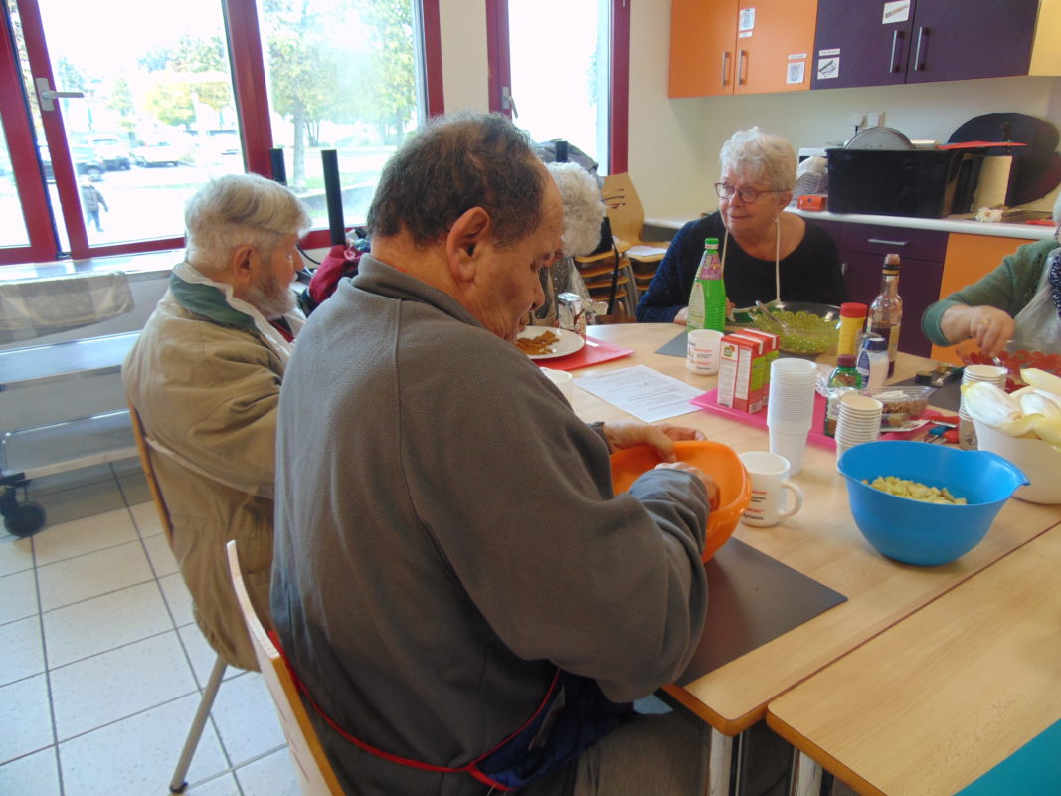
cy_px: 398
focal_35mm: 25
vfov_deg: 54.9
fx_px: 766
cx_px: 530
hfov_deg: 69.4
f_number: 3
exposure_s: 1/30
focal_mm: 4.5
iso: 80
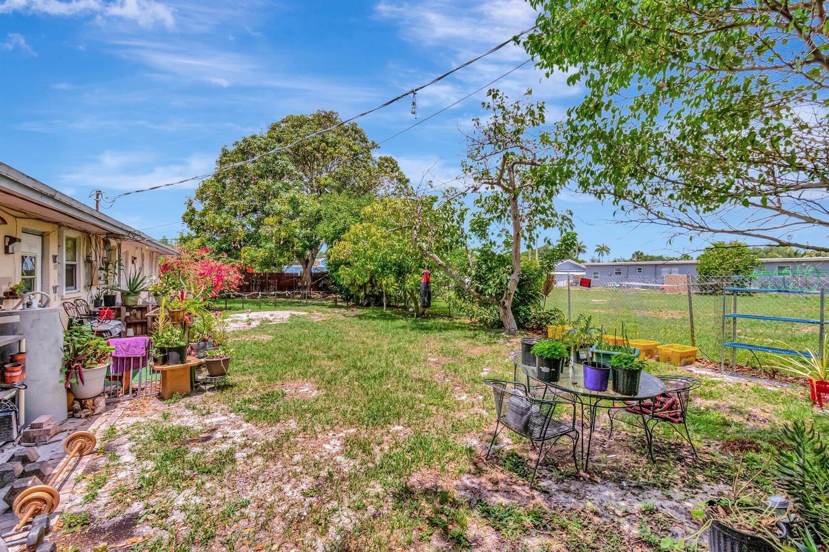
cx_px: 414
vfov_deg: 77.3
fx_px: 345
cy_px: 276
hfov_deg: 100.4
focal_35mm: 15
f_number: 8
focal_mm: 10
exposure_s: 1/4000
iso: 1100
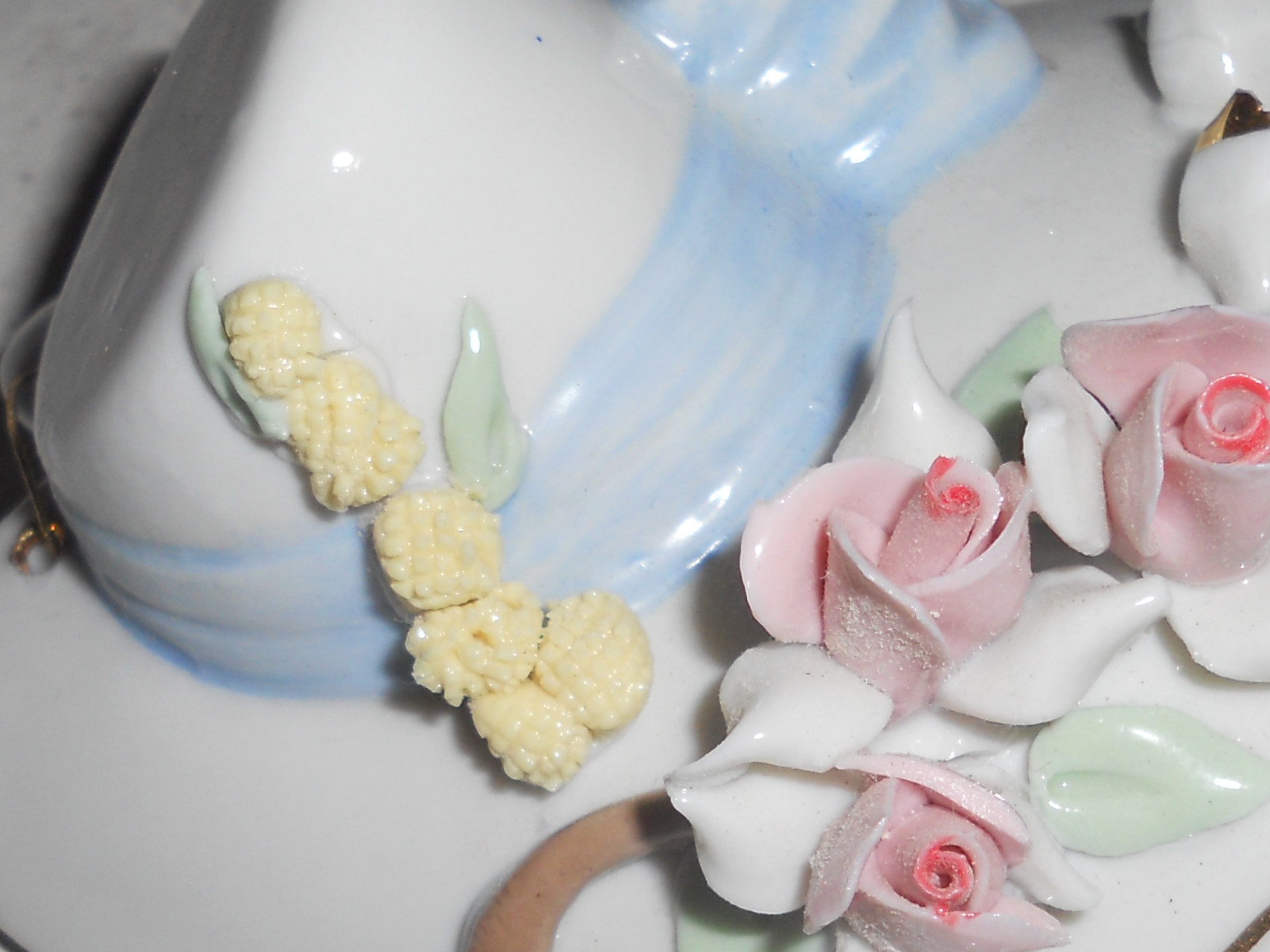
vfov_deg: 19.4
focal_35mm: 75
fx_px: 2751
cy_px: 797
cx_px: 501
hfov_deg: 25.9
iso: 80
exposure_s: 1/25
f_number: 8.8
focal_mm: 5.8
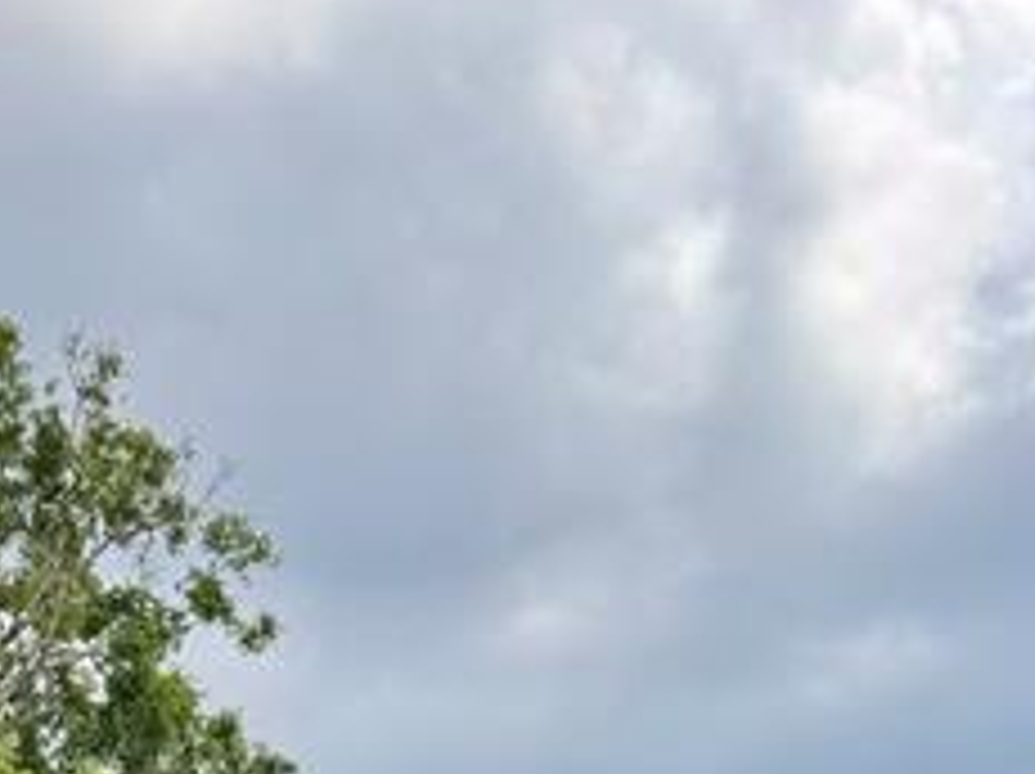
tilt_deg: +2.7
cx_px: -40
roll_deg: -1.2
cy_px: 1534
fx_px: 3196
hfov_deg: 17.9
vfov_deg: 12.3
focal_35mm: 107
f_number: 1.78
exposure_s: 1/3802
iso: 80
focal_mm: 6.76
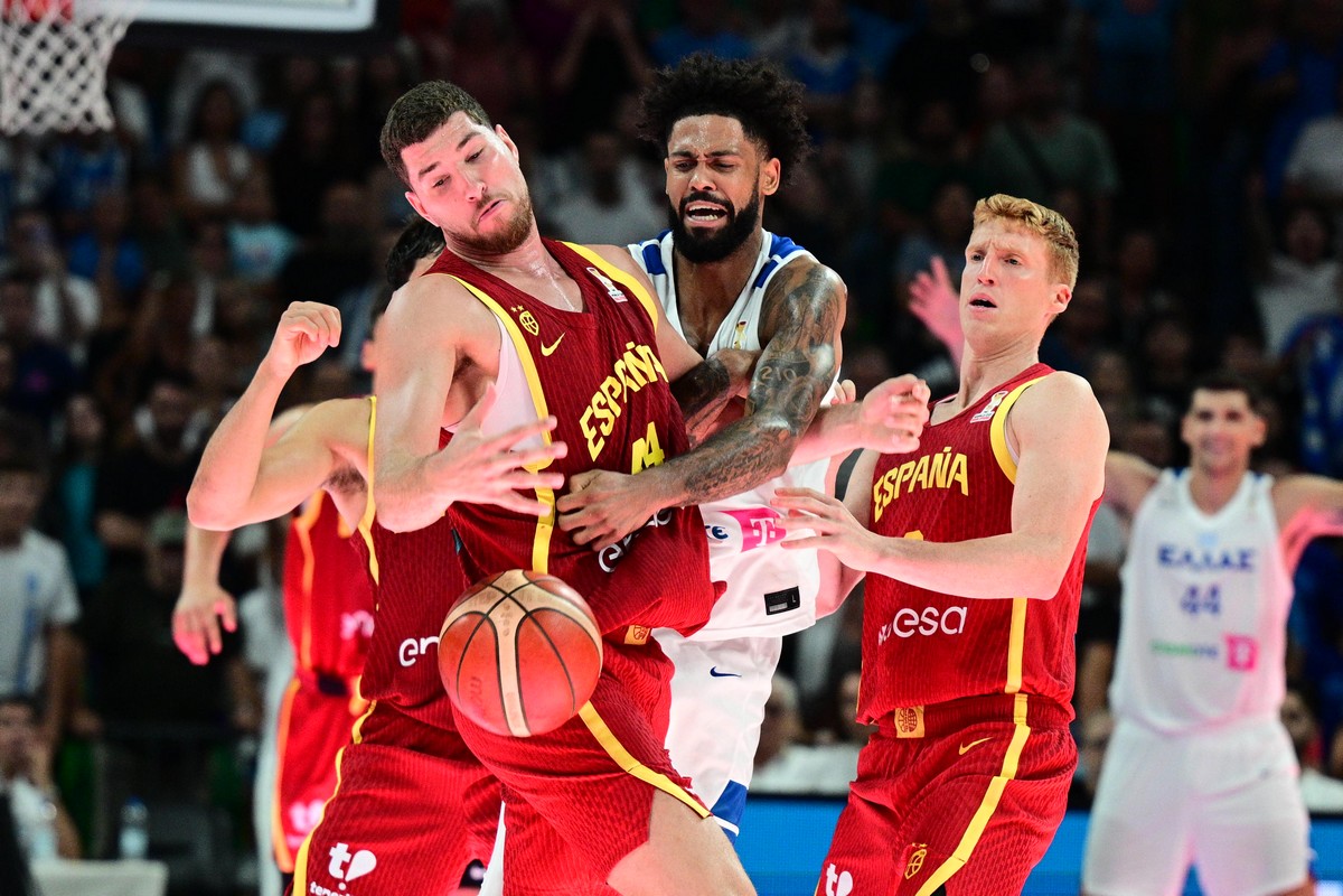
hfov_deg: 15.2
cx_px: 672
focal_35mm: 135
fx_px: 5036
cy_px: 448
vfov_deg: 10.2
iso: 2000
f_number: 2.8
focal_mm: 135
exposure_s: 1/1000
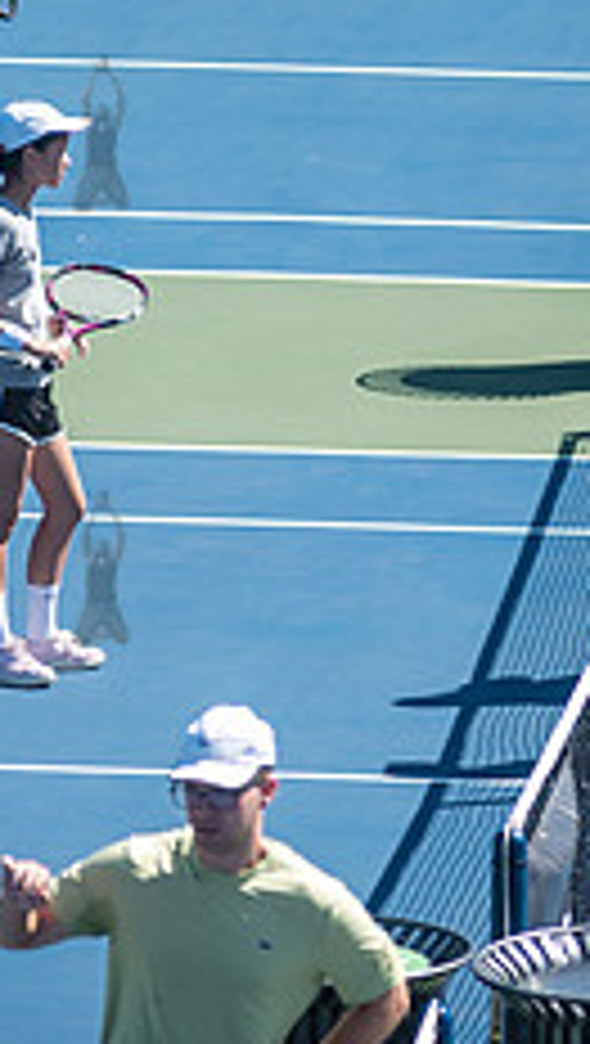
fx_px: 13422
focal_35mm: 484
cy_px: 349
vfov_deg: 4.5
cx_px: 680
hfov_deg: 2.5
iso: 200
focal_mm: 185
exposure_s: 1/2500
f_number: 4
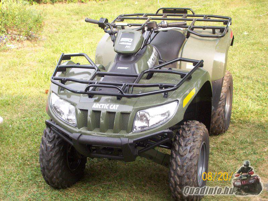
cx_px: 134
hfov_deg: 27.8
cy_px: 100
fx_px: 542
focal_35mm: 70
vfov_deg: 21.0
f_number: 3.8
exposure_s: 1/140
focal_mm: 11.6
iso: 80
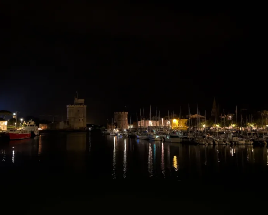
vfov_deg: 42.2
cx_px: 86
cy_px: 111
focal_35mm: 35
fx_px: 278
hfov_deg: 50.5
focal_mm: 6.9
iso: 1469
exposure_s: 1/15
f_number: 1.68
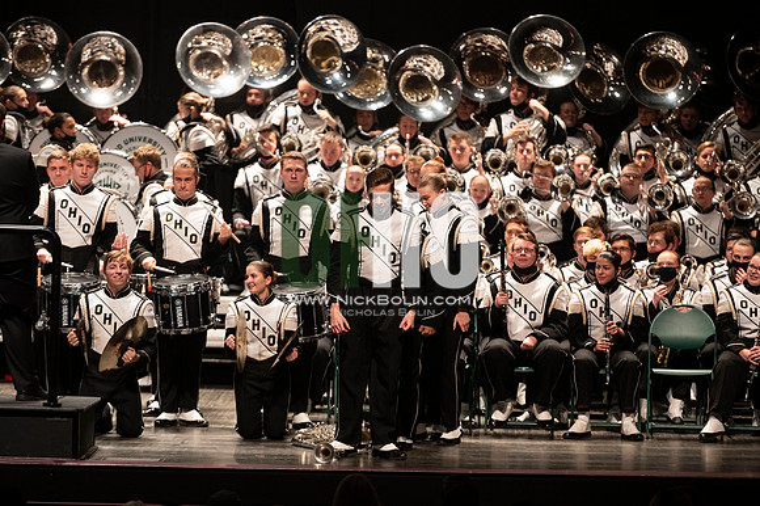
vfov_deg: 6.9
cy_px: 253
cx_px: 380
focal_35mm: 200
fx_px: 4220
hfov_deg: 10.3
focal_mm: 200
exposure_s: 1/500
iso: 2500
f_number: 2.8
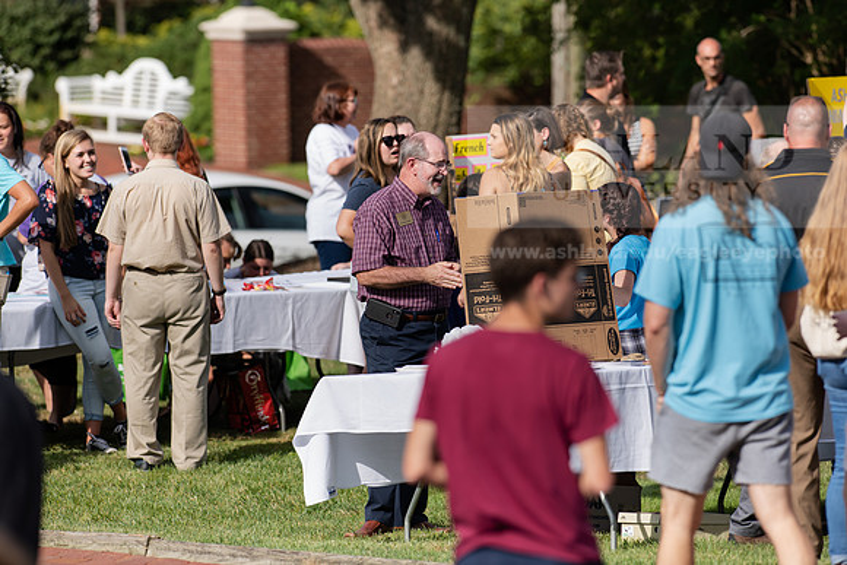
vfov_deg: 4.6
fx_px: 7060
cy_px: 282
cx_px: 424
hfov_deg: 6.9
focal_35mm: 300
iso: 100
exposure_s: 1/640
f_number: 5
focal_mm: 300
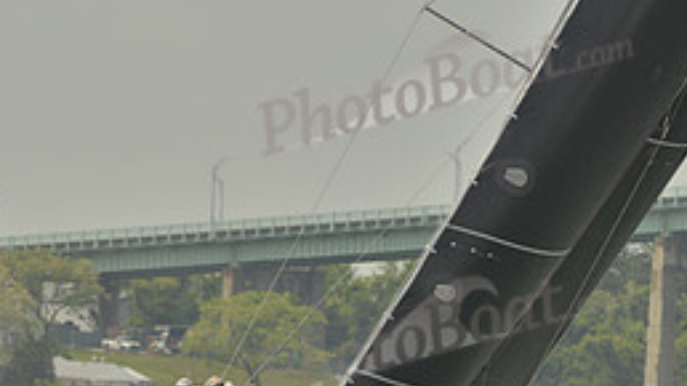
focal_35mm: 942
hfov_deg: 2.3
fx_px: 17156
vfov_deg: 1.3
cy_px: 507
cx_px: 122
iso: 280
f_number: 7.1
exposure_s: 1/1250
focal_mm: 400
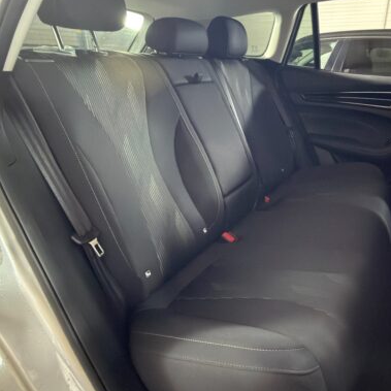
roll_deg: -0.6
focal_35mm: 26
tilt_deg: -22.4
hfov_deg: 60.4
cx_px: 236
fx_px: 332
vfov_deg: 60.9
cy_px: 194
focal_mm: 2.22
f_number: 2.2
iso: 500
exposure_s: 1/17
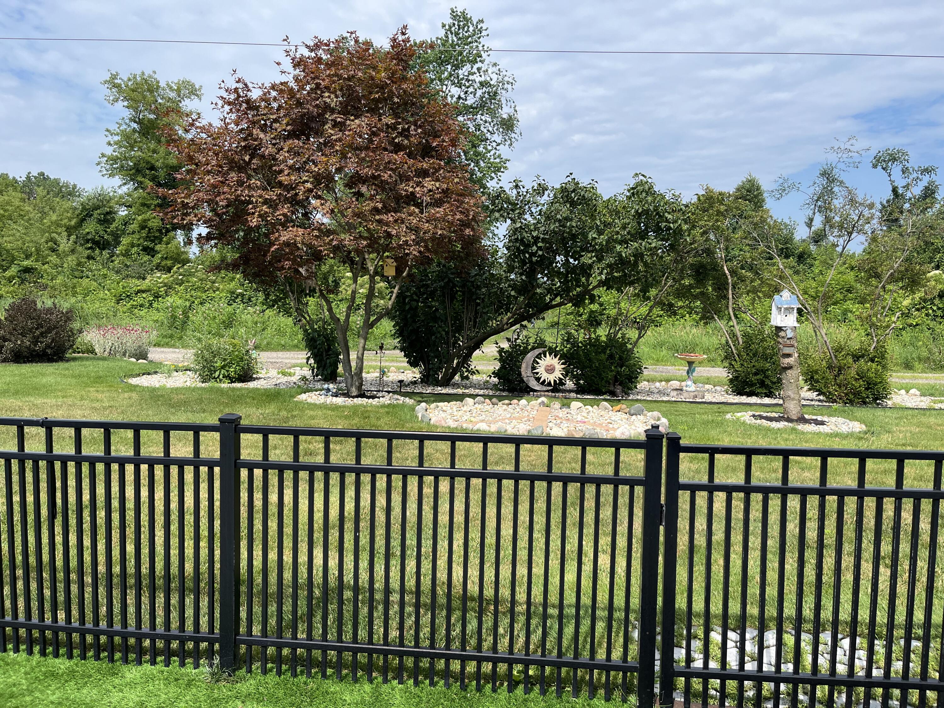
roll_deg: +0.7
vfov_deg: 53.1
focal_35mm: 26
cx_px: 472
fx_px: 709
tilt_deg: -3.8
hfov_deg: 67.3
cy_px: 354
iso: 50
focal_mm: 5.1
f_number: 1.6
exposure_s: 1/2632
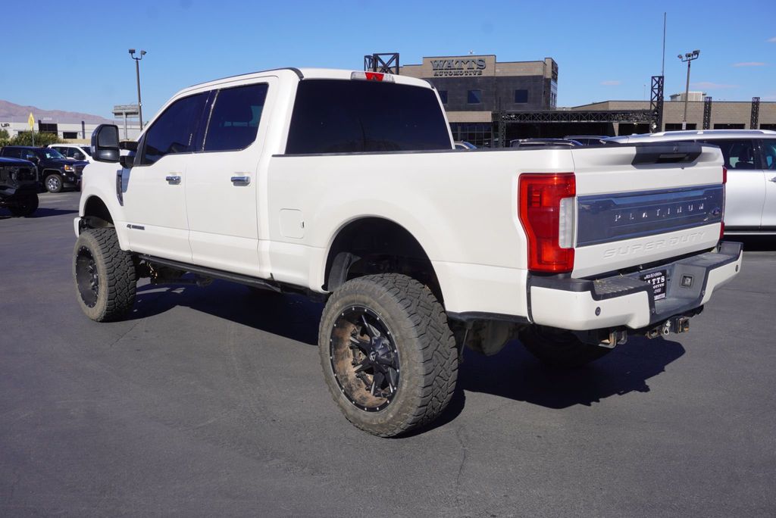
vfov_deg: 40.0
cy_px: 259
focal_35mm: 33
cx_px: 388
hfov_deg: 57.2
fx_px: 712
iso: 100
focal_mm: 22
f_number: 10
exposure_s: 1/200
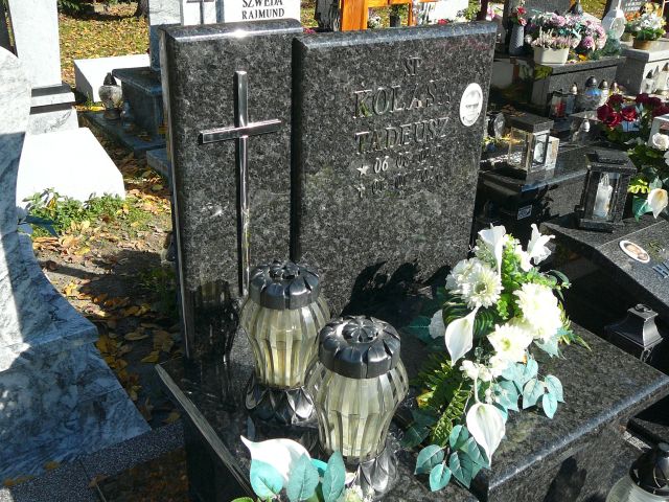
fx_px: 676
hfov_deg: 52.6
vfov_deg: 40.7
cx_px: 334
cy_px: 251
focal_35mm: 35
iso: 80
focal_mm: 5.2
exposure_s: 1/640
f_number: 2.8
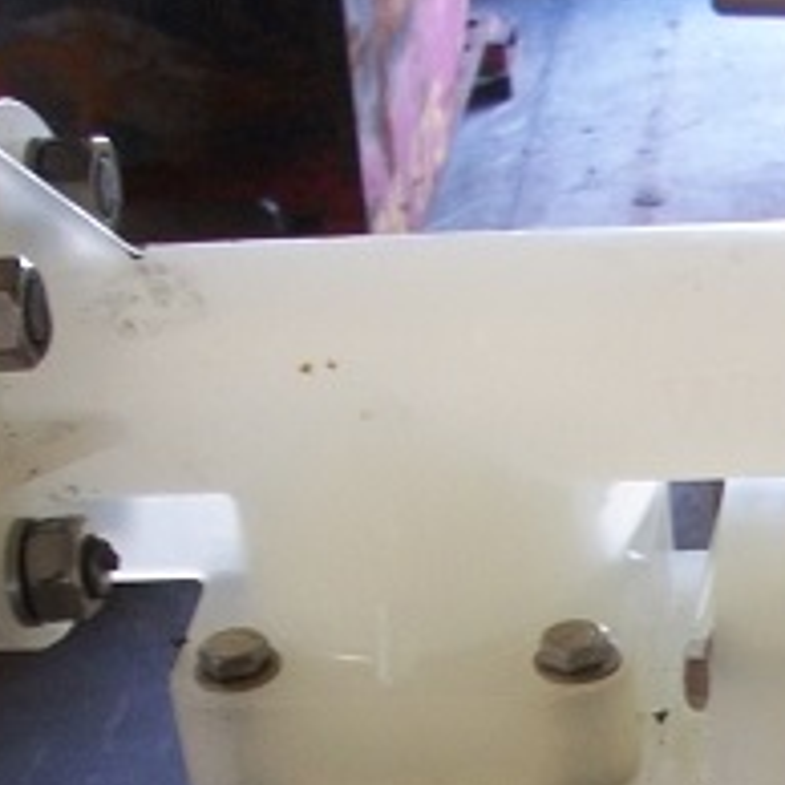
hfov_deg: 14.6
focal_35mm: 117
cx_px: 840
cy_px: 1016
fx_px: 3002
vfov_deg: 14.3
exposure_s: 1/13
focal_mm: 6.3
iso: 160
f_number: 3.1
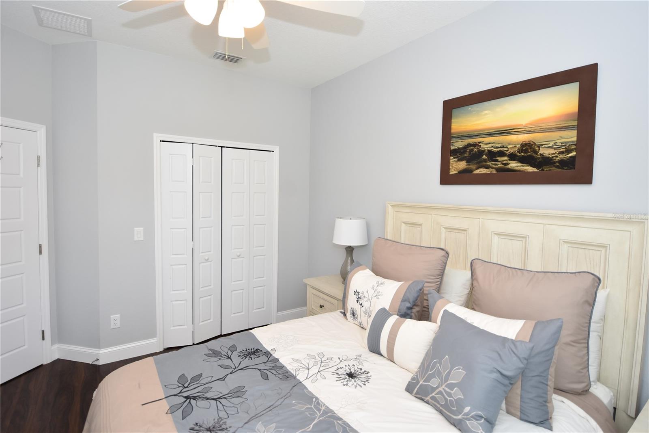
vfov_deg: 67.4
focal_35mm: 18
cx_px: 324
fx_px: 324
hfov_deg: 90.0
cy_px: 216
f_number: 4
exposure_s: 1/60
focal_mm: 12
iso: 320
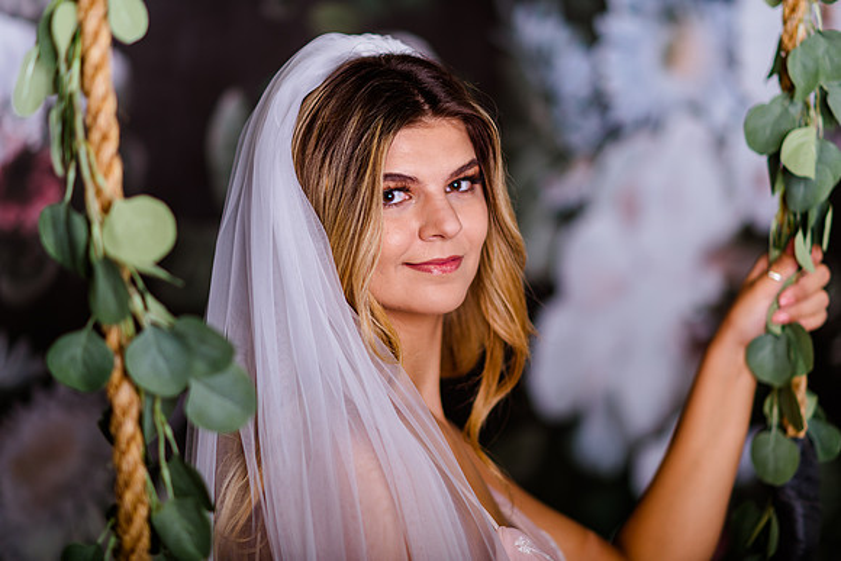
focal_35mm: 105
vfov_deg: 13.0
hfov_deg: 19.5
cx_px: 420
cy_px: 280
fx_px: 2453
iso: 100
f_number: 2
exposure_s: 1/250
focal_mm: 105
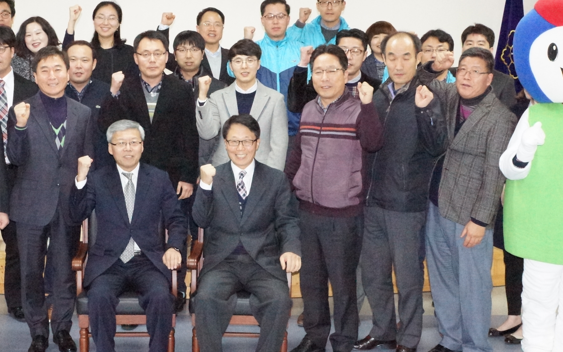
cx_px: 173
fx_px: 1028
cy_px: 187
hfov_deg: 30.3
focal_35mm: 67
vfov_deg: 19.4
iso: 6400
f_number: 6.3
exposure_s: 1/125
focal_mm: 26
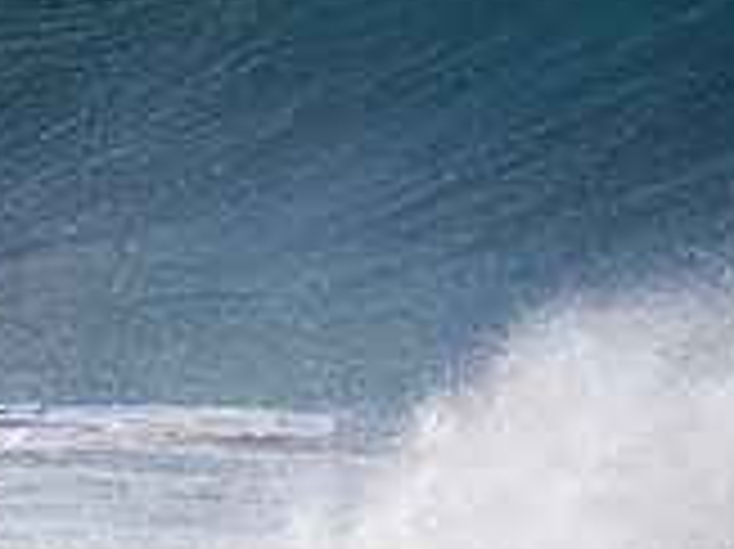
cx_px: -347
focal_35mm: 2568
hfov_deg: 0.8
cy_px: -101
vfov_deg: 0.6
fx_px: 54412
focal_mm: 500
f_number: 5.6
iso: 360
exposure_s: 1/2000
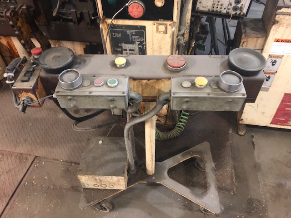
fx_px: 235
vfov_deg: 49.7
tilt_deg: -45.7
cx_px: 146
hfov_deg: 63.4
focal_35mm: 28
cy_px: 109
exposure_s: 1/5
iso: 100
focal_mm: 3.99
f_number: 1.8
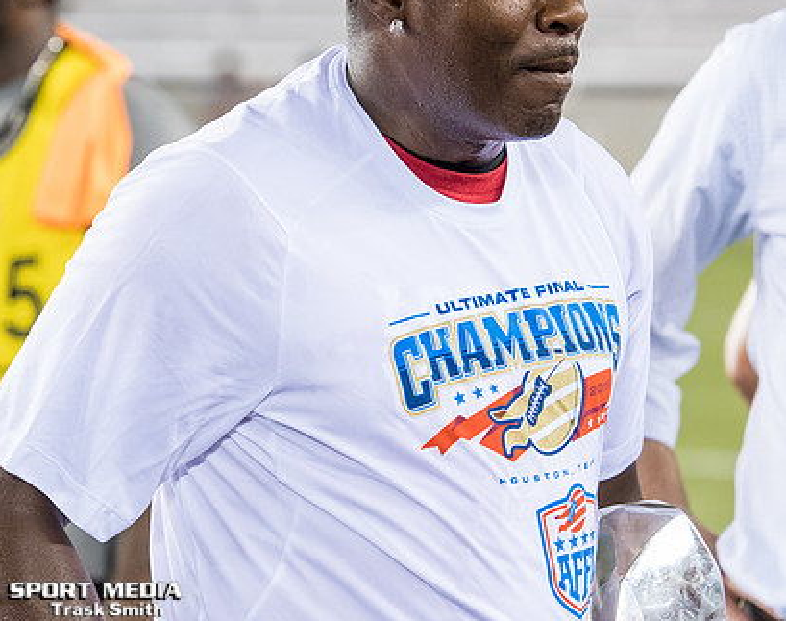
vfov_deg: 5.0
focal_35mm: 306
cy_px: 215
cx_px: 304
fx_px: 7083
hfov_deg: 6.4
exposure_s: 1/640
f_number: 5.6
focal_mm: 122
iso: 2000
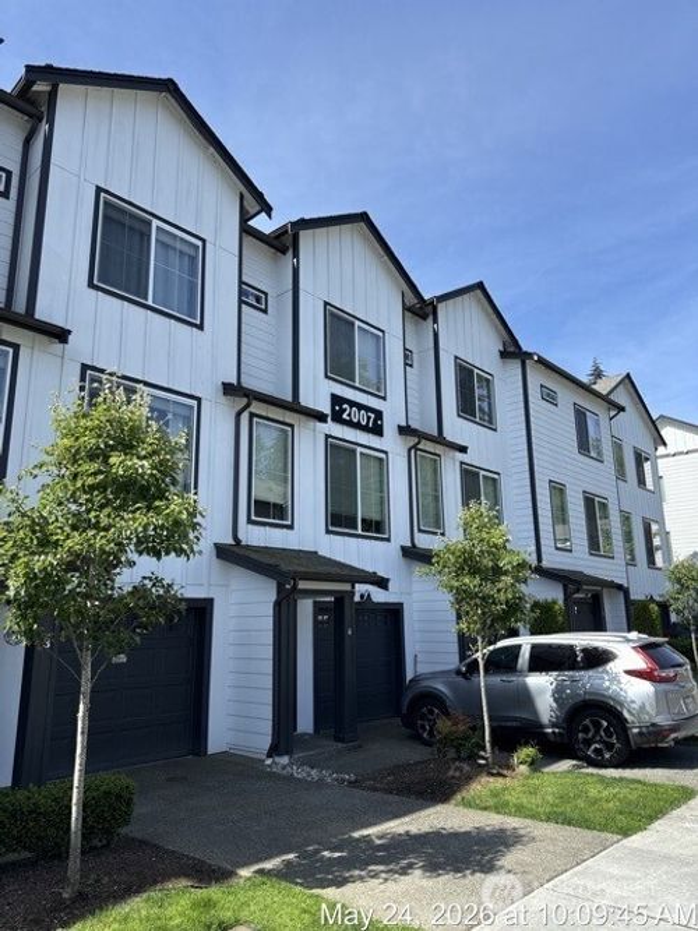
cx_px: 349
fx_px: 645
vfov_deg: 71.6
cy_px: 466
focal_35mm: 24
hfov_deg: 56.8
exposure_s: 1/2611
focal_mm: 6.76
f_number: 1.78
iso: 80
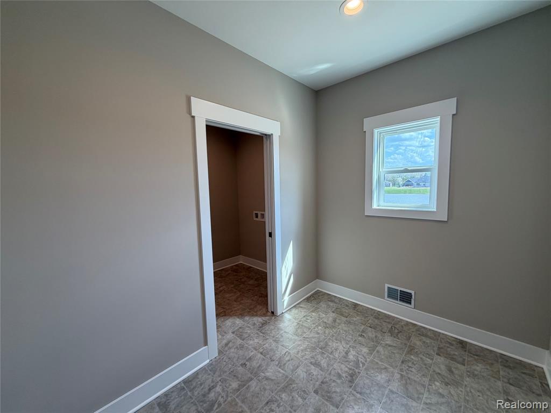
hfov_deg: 102.1
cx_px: 276
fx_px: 223
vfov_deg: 85.7
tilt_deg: -5.4
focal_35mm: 14
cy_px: 206
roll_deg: +1.4
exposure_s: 1/120
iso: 100
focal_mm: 2.22
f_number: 2.2
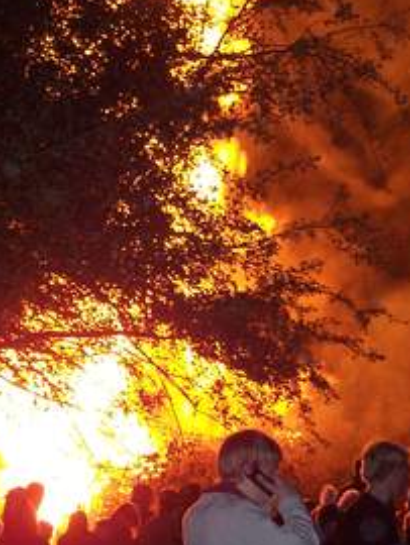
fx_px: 1419
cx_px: 117
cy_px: 363
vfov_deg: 21.7
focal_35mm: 90
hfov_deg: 16.4
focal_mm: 8
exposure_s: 1/30
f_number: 2.8
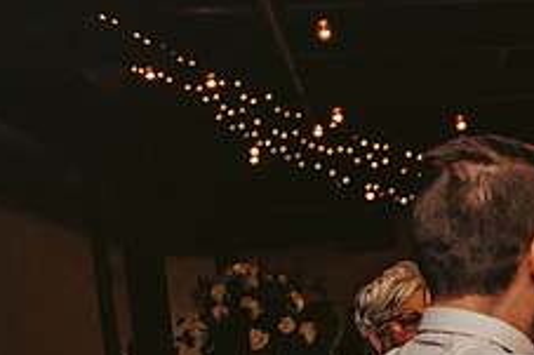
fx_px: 1705
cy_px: 448
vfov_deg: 11.6
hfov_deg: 16.9
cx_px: 670
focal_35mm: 115
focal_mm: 45
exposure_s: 1/200
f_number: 3.2
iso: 2000
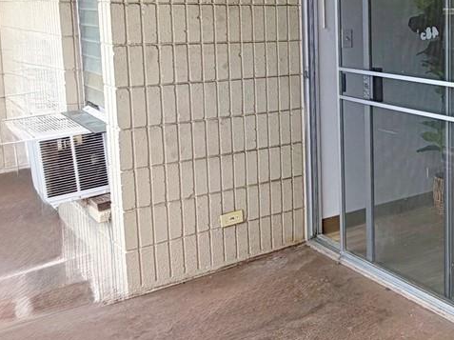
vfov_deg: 30.2
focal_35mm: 47
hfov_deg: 34.2
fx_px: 616
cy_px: 78
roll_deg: -0.9
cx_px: 515
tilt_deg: -6.9
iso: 64
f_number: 2.2
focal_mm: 2.22
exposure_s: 1/445
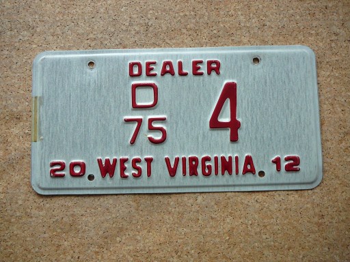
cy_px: 131
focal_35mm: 35
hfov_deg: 52.6
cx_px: 175
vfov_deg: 40.7
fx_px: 354
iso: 160
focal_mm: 5.2
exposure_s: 1/30
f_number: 2.8
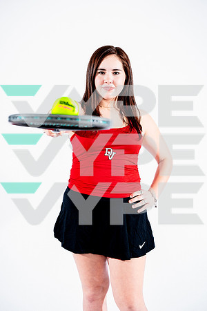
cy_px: 156
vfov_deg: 35.7
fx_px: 482
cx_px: 104
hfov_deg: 24.2
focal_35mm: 56
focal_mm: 55.9
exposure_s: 1/250
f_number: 4.5
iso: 250
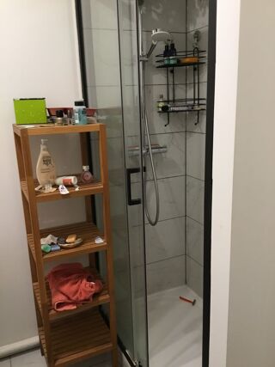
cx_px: 138
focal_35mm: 31
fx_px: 329
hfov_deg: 45.4
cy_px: 184
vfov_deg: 58.4
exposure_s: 1/33
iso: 100
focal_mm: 3.3
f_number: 2.4
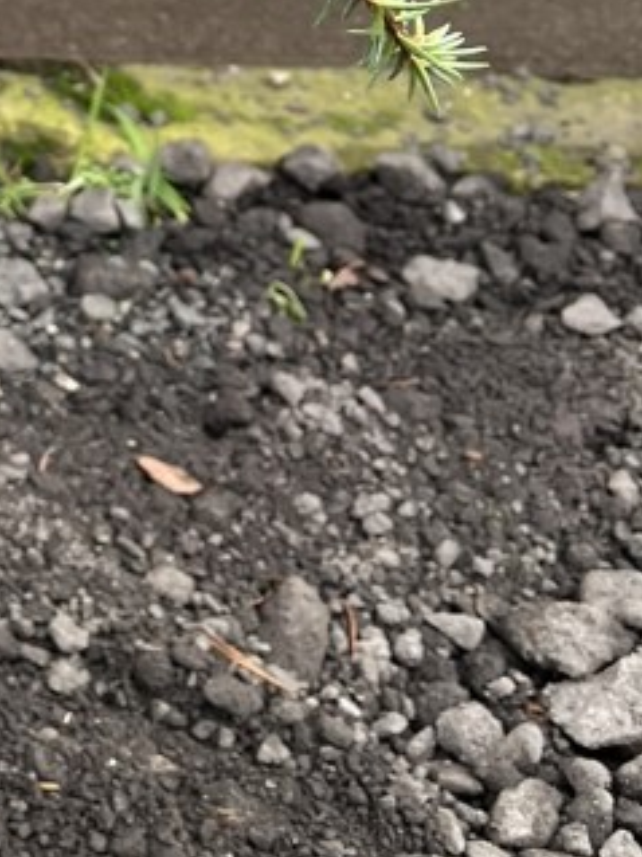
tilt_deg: -24.1
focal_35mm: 88
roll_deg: -3.4
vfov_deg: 20.4
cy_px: -244
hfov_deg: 15.0
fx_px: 2178
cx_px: -435
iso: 32
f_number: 1.6
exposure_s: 1/122
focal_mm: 5.1
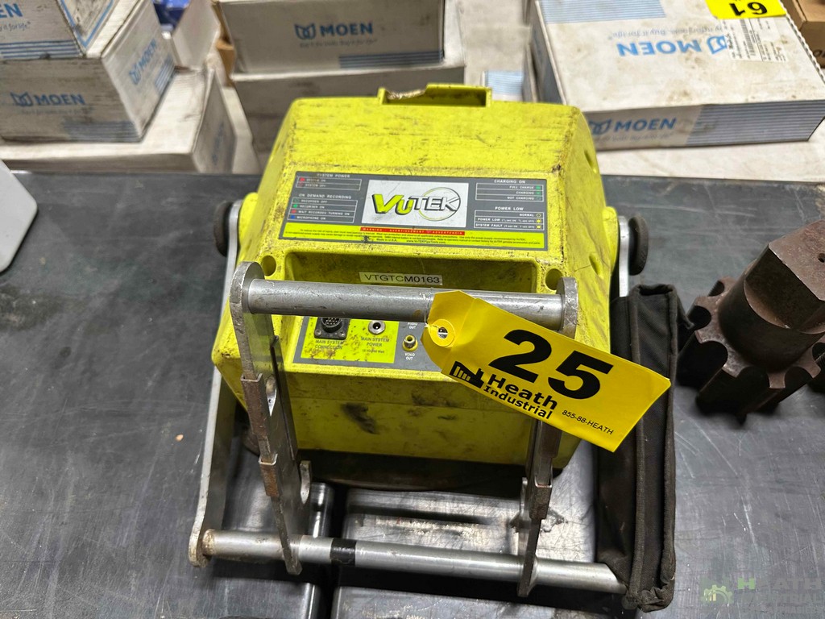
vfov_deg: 56.8
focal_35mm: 24
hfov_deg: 71.6
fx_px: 572
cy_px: 310
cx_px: 412
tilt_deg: -58.5
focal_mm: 6.86
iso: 200
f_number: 1.78
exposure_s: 1/120
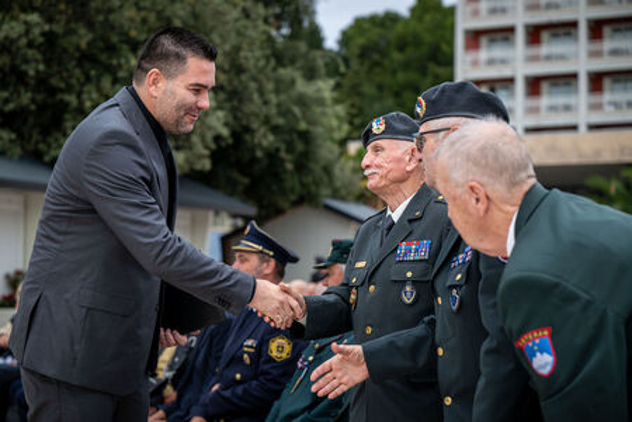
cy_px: 211
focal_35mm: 70
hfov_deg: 28.8
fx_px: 1229
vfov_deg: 19.5
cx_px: 316
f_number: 3.5
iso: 64
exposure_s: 1/320
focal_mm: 70
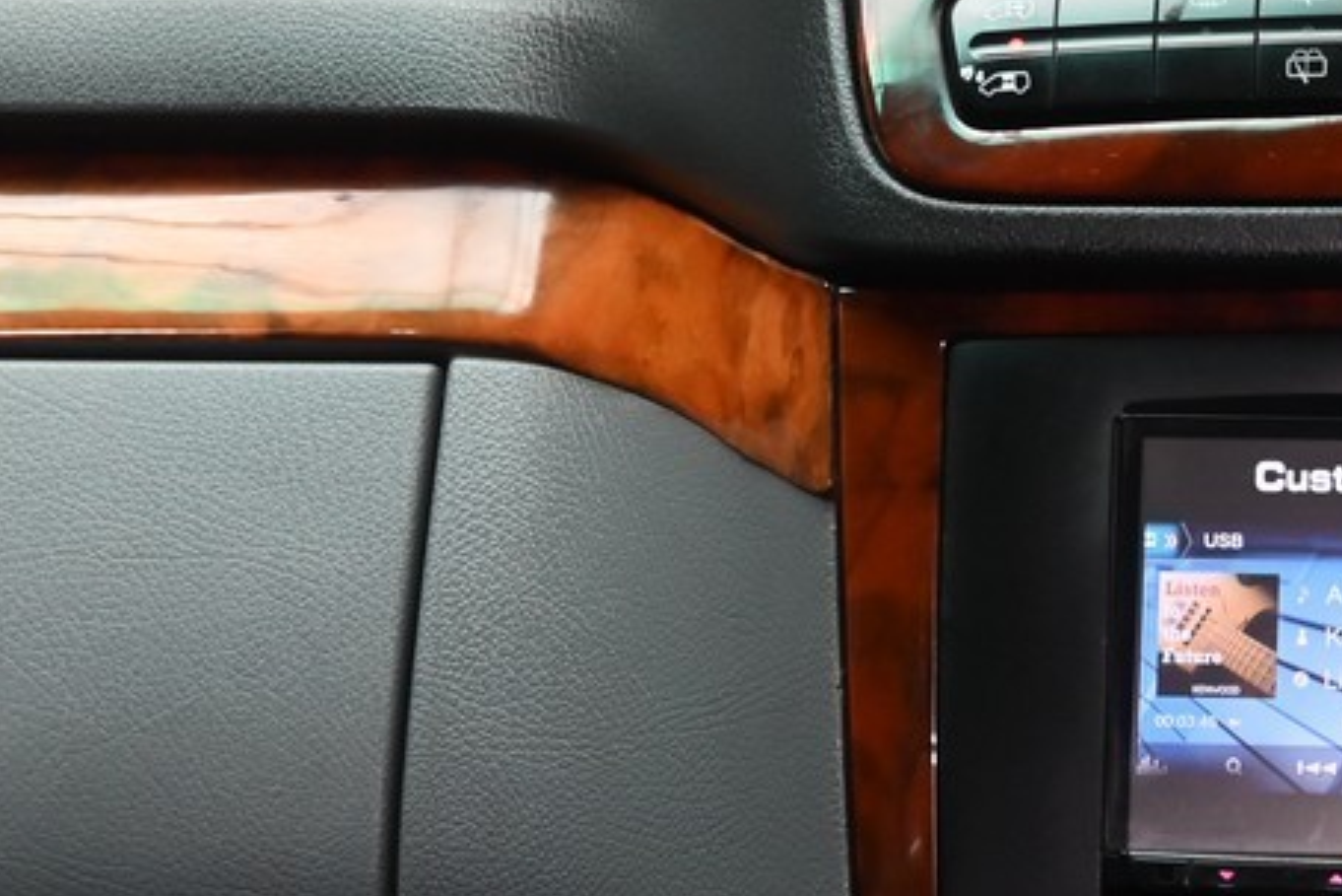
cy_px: 330
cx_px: 1543
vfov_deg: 12.6
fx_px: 4064
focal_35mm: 109
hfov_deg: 18.0
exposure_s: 1/30
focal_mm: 30.5
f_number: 5.6
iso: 800
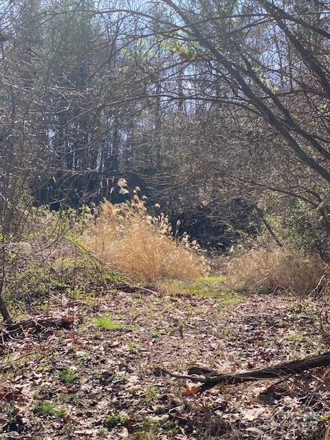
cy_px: 220
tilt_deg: +6.1
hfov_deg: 28.0
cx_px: 165
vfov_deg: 36.8
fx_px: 661
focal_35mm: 52
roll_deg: -1.3
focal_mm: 6
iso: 20
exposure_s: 1/648
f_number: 2
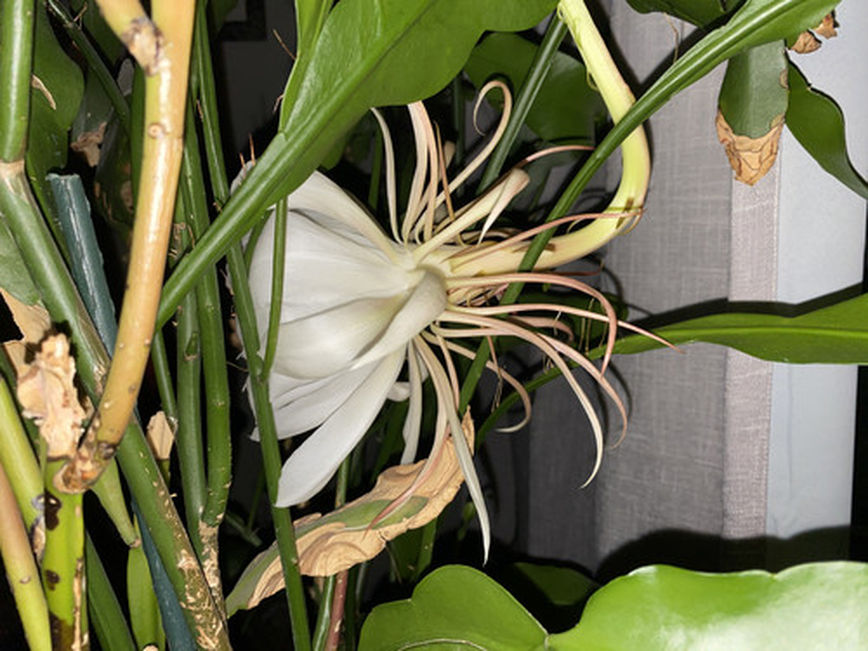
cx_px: 434
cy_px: 326
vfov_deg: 53.1
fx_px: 652
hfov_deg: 67.3
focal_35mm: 26
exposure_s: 1/44
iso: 32
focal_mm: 4.25
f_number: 1.8
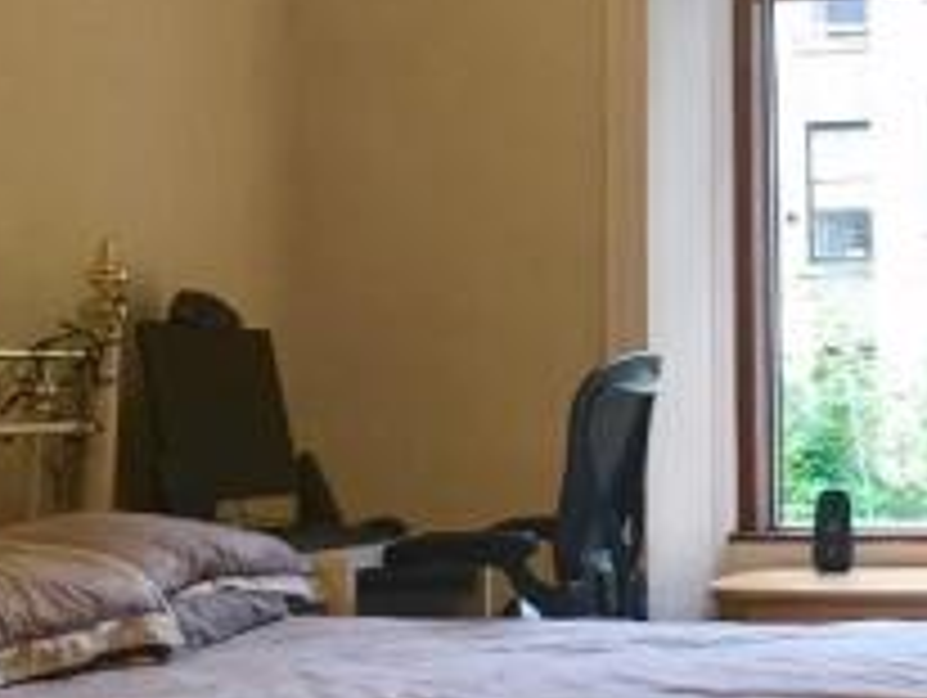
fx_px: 2198
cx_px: 736
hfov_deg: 23.5
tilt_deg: +4.5
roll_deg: +0.0
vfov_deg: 18.0
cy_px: 232
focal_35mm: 82
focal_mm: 4.15
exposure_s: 1/33
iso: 64
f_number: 2.2
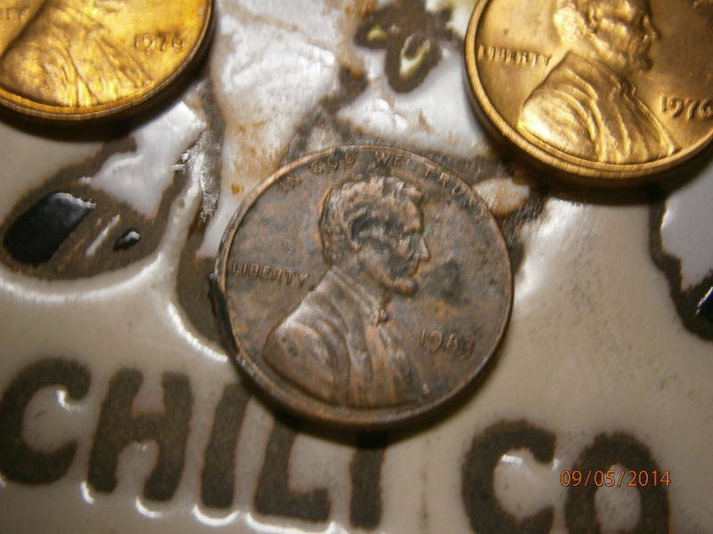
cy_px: 267
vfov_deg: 30.9
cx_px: 356
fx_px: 968
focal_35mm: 47
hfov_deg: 40.4
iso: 125
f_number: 3.4
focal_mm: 8.3
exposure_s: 1/10
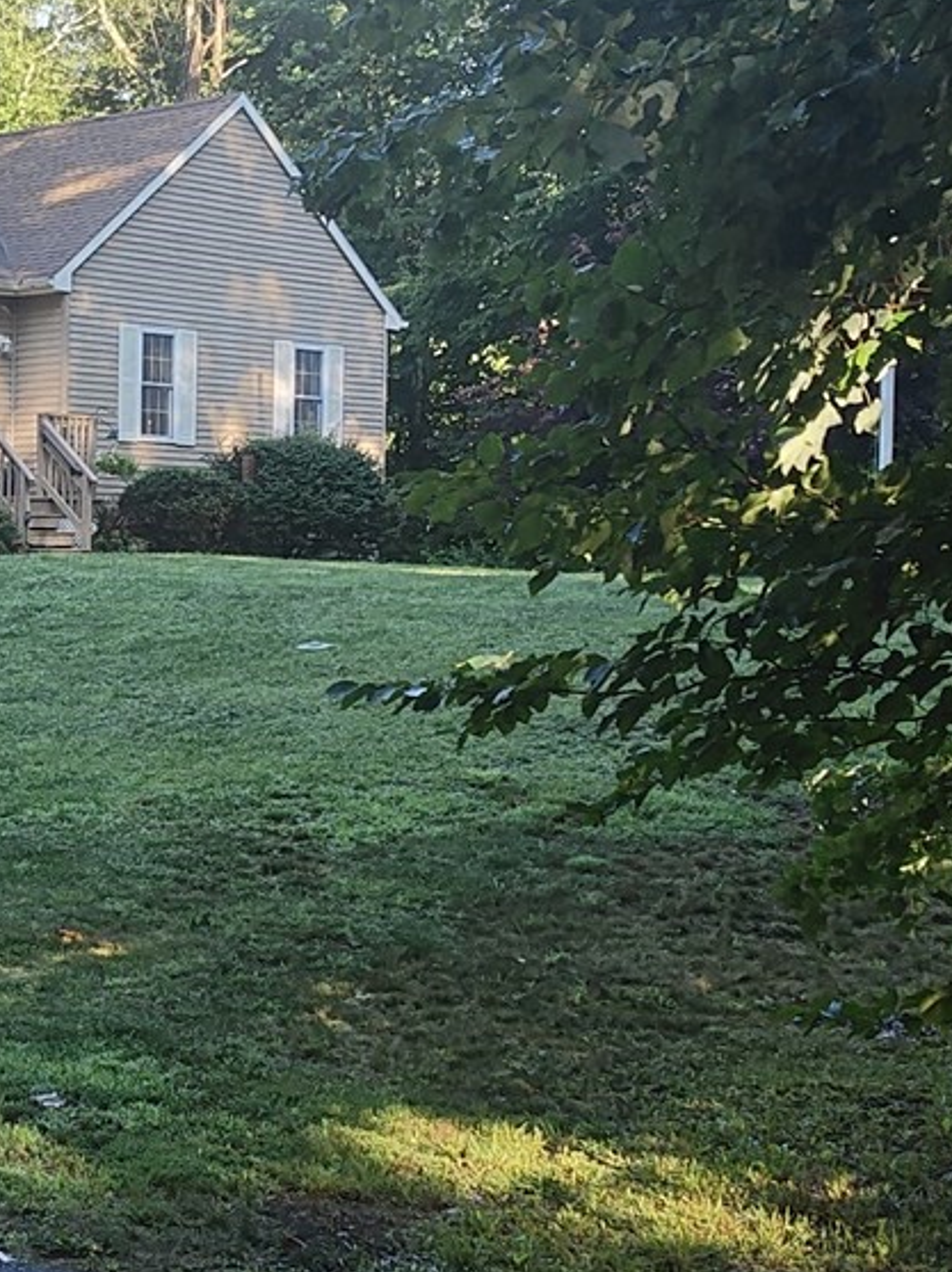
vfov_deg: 28.2
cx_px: -155
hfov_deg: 20.1
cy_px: 669
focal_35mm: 69
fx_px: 2533
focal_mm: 4.15
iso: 100
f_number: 1.5
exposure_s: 1/376
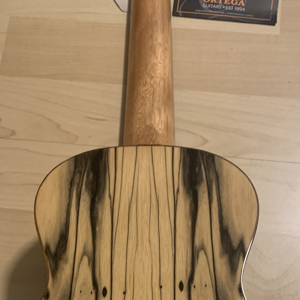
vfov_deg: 30.6
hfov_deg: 34.0
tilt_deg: -75.2
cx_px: 130
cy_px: 325
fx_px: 490
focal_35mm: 50
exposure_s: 1/50
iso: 320
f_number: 1.8
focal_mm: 4.25
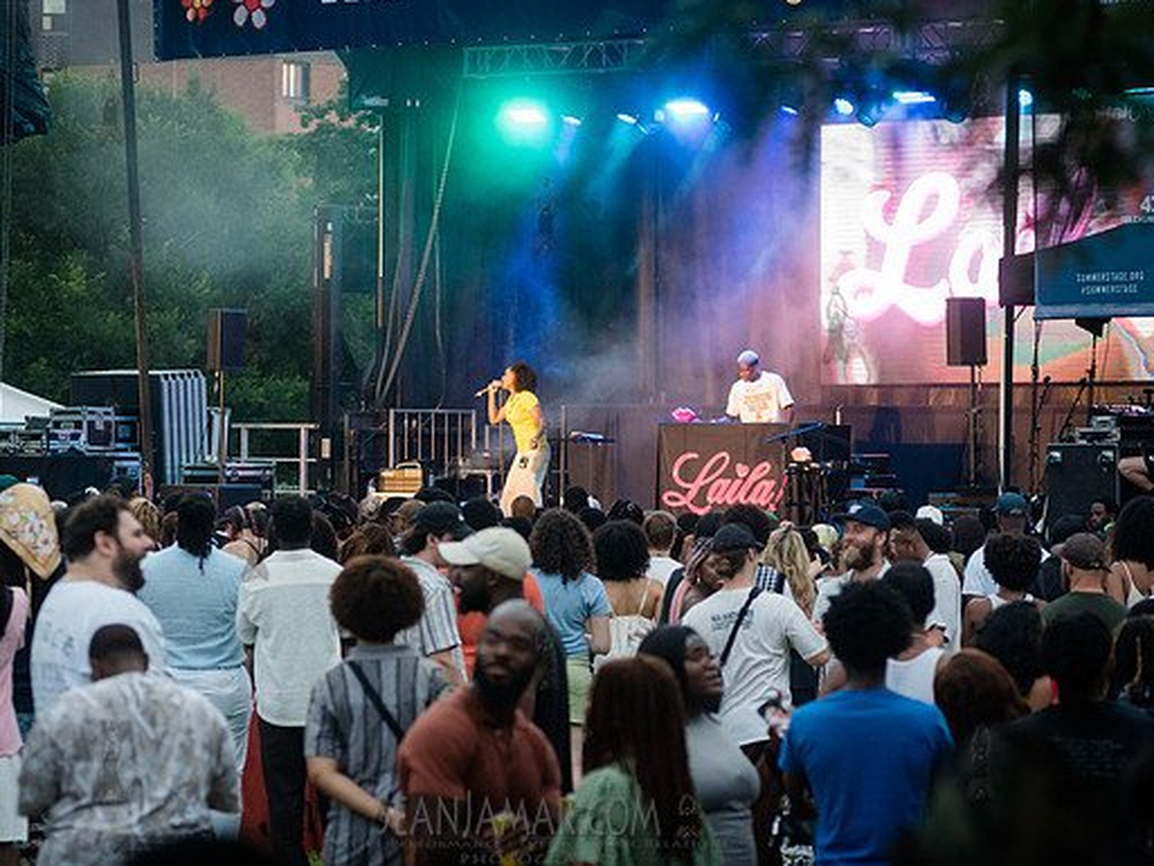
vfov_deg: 9.3
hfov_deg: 12.3
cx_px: 514
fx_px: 5335
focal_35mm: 160
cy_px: 461
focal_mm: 125
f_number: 4
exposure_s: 1/320
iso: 4000
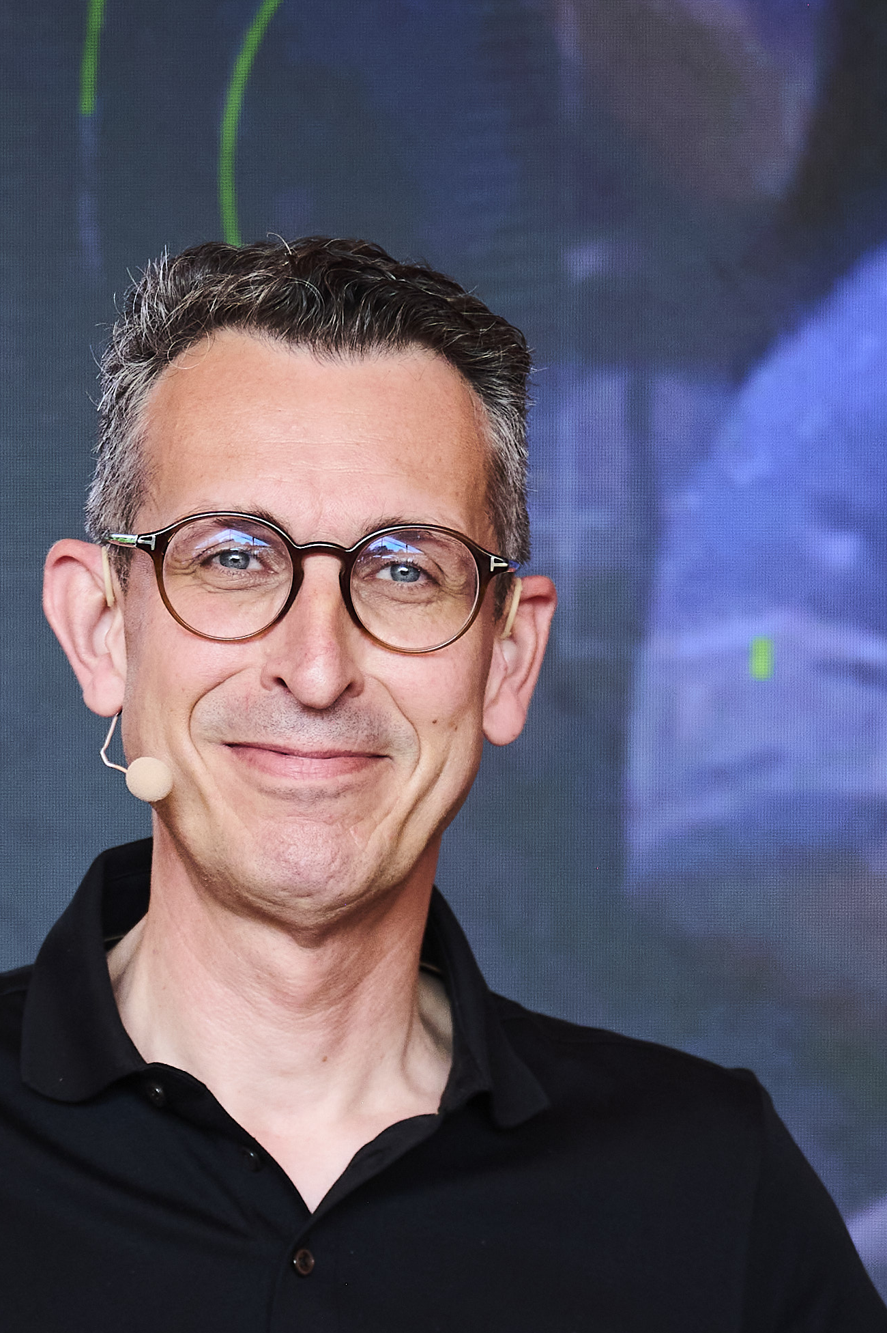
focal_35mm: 102
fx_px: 3756
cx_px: 332
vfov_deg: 19.5
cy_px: 1336
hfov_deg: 13.5
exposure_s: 1/125
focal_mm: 33.5
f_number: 4
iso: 1100
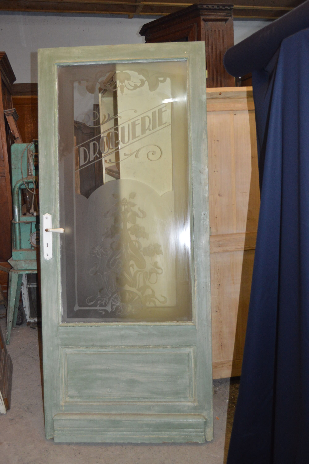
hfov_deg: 39.9
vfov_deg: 57.3
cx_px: 154
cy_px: 232
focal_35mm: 33
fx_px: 426
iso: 1100
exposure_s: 1/60
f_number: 4
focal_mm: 22
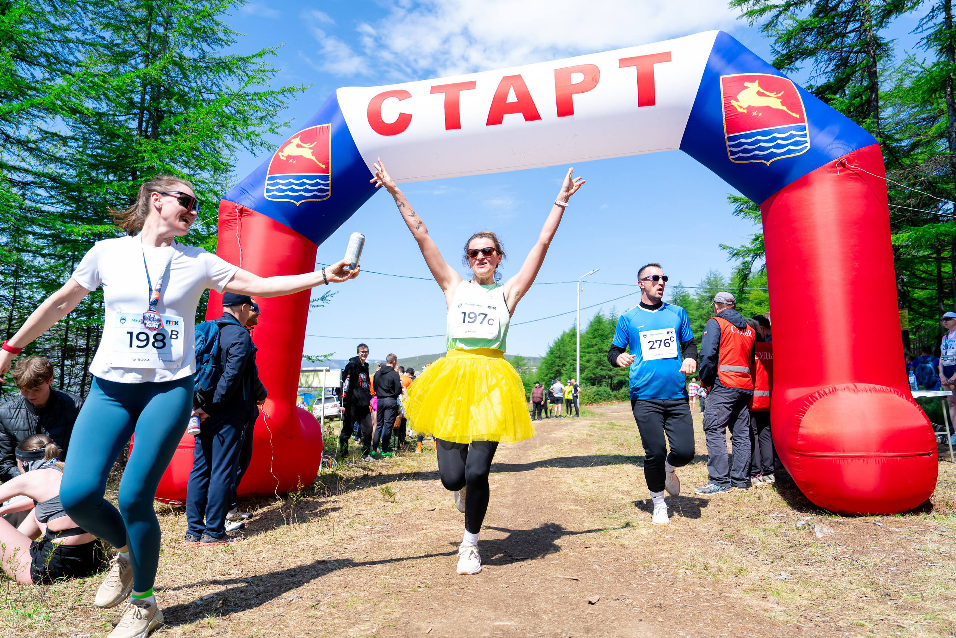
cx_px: 478
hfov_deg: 73.7
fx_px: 637
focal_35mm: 24
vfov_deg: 53.1
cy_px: 319
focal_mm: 24
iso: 250
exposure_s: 1/2000
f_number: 3.5
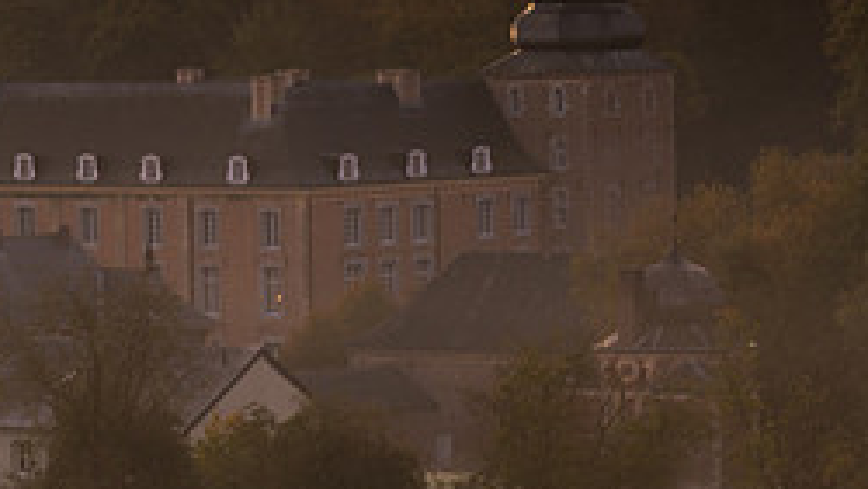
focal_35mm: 354
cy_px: 75
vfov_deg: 3.4
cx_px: 212
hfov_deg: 6.1
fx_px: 8153
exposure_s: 2
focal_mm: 70
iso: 64
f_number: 11
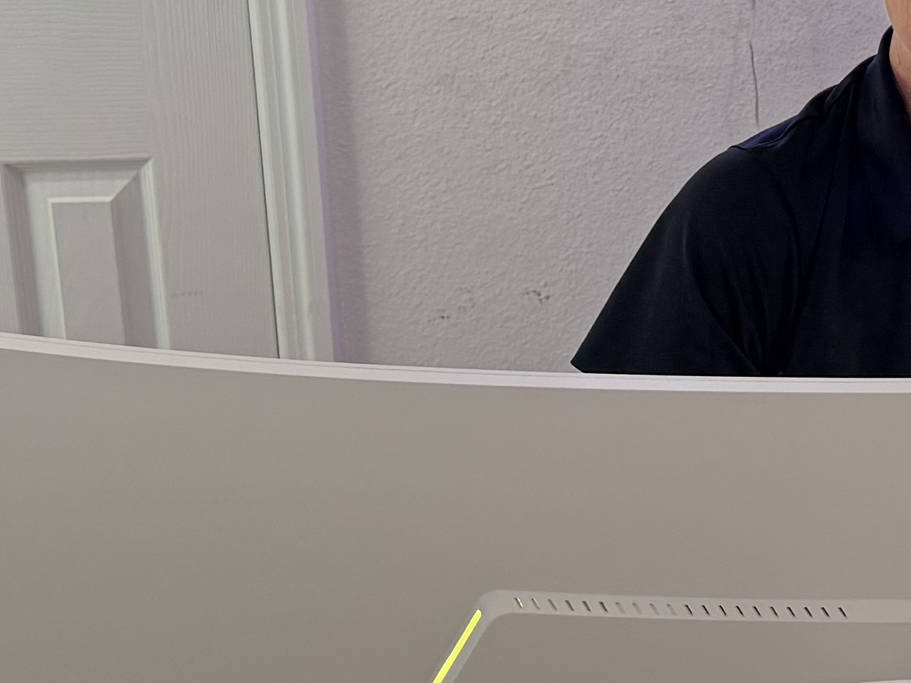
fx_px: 2368
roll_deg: +0.9
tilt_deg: -14.8
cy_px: -51
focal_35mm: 90
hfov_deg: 20.7
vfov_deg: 16.0
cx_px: 1021
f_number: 1.78
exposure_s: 1/224
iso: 160
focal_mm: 6.76
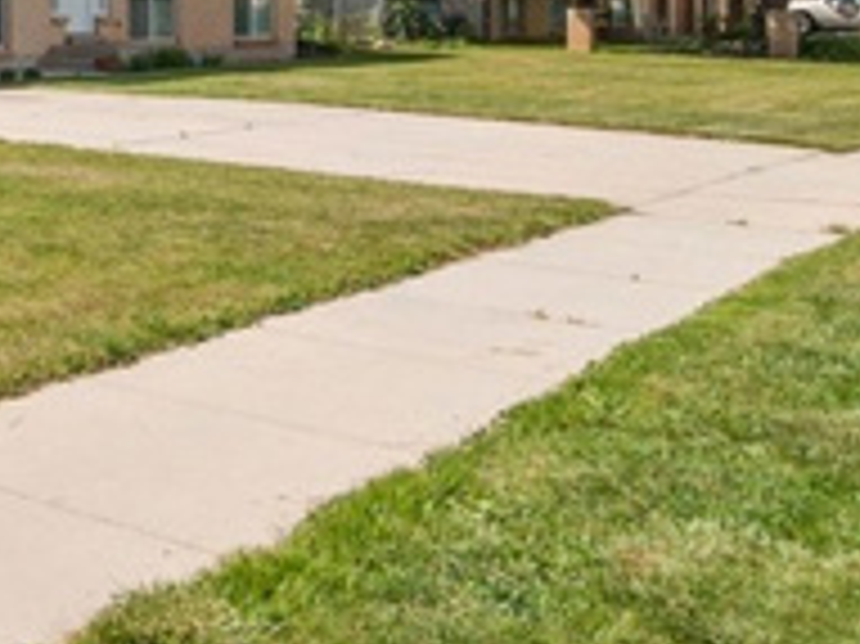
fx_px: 1440
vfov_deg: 23.3
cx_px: -369
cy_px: -104
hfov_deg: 26.1
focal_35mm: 58
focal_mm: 12
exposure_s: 1/200
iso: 100
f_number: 9
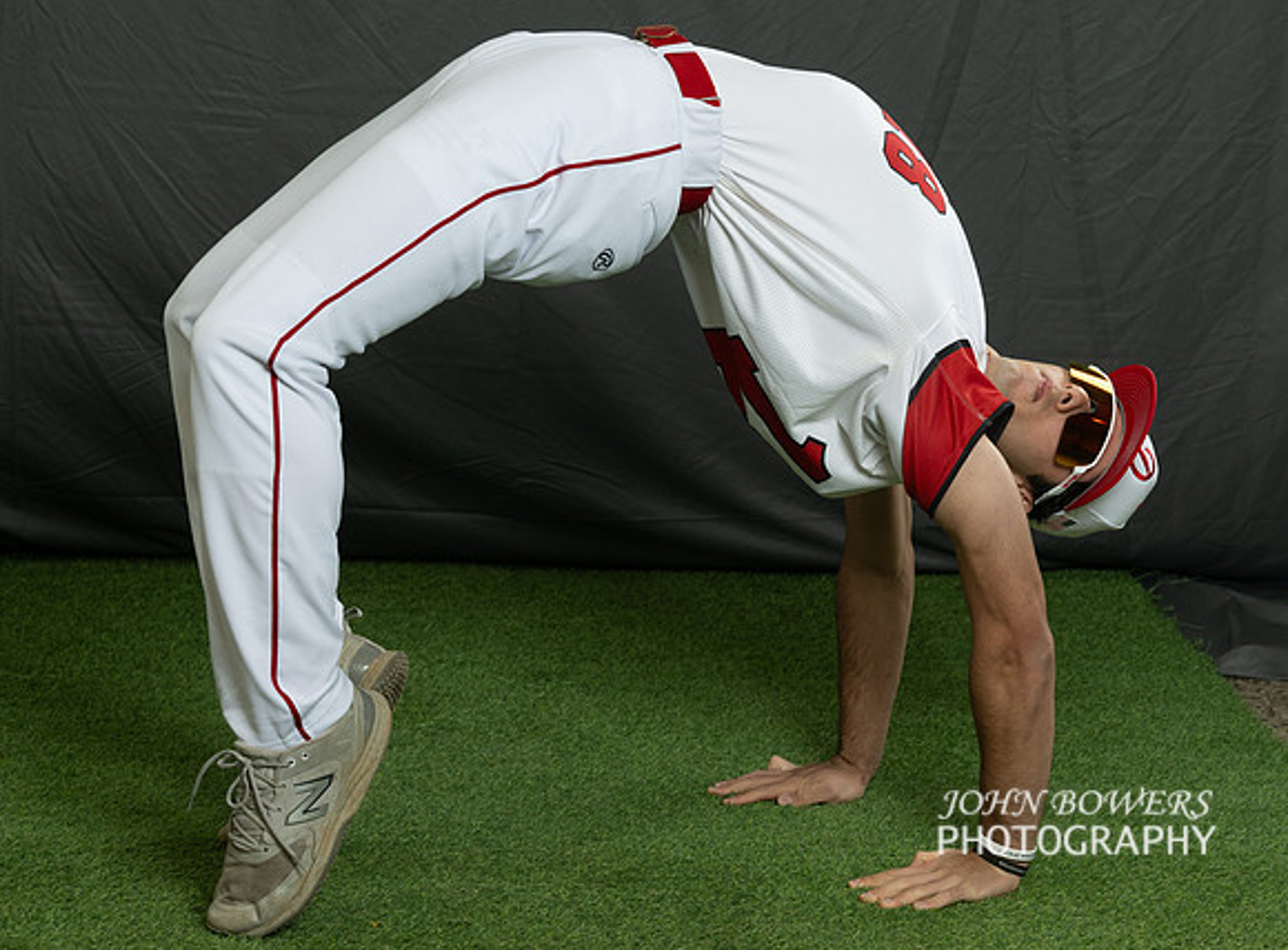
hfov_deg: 17.1
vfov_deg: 12.7
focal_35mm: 115
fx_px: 4263
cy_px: 355
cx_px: 896
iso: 320
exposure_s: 1/100
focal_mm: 81
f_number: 6.3
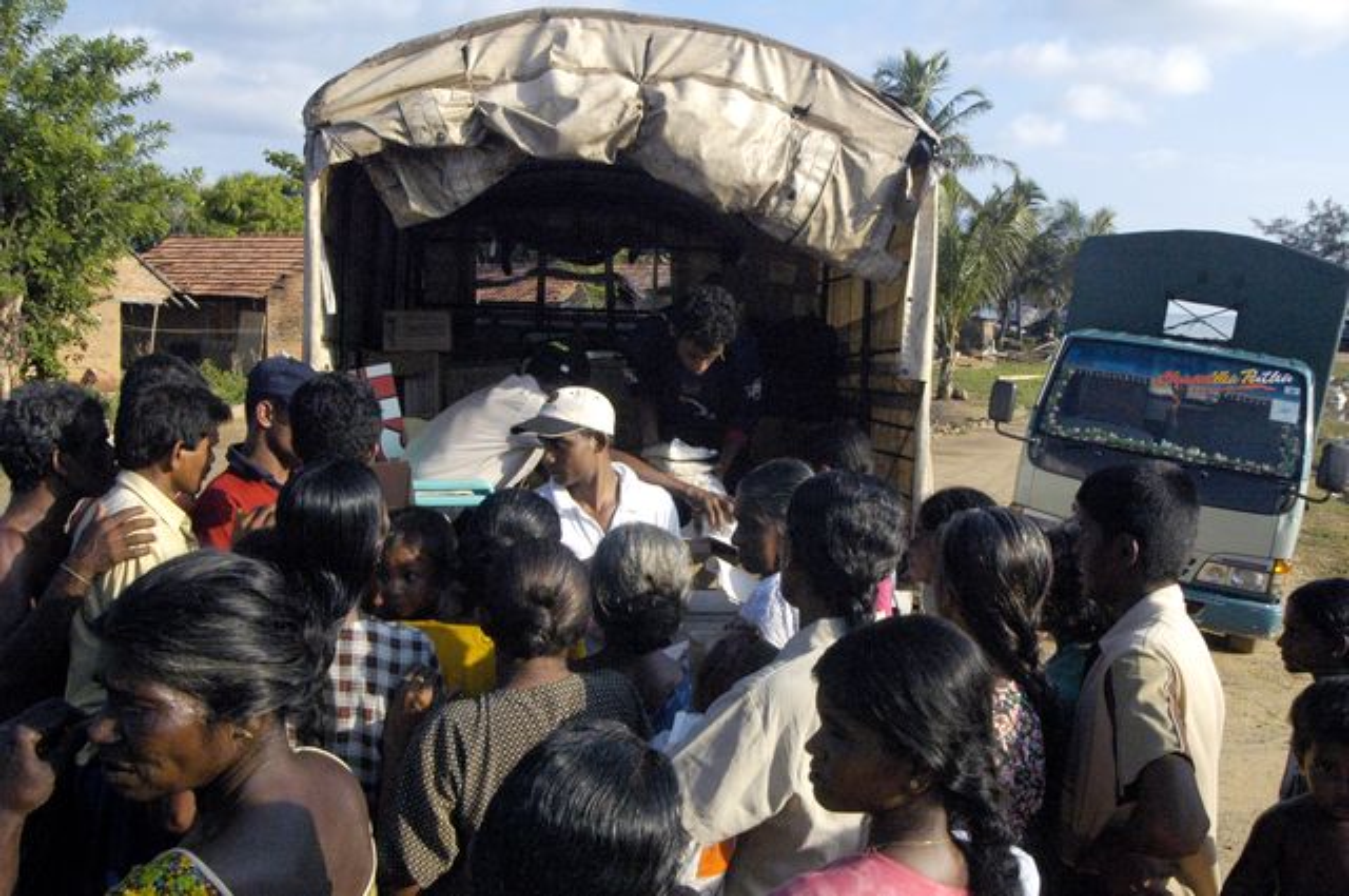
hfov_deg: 62.0
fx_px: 1123
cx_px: 674
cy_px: 448
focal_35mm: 30
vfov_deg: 43.5
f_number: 14
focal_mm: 20
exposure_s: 1/800
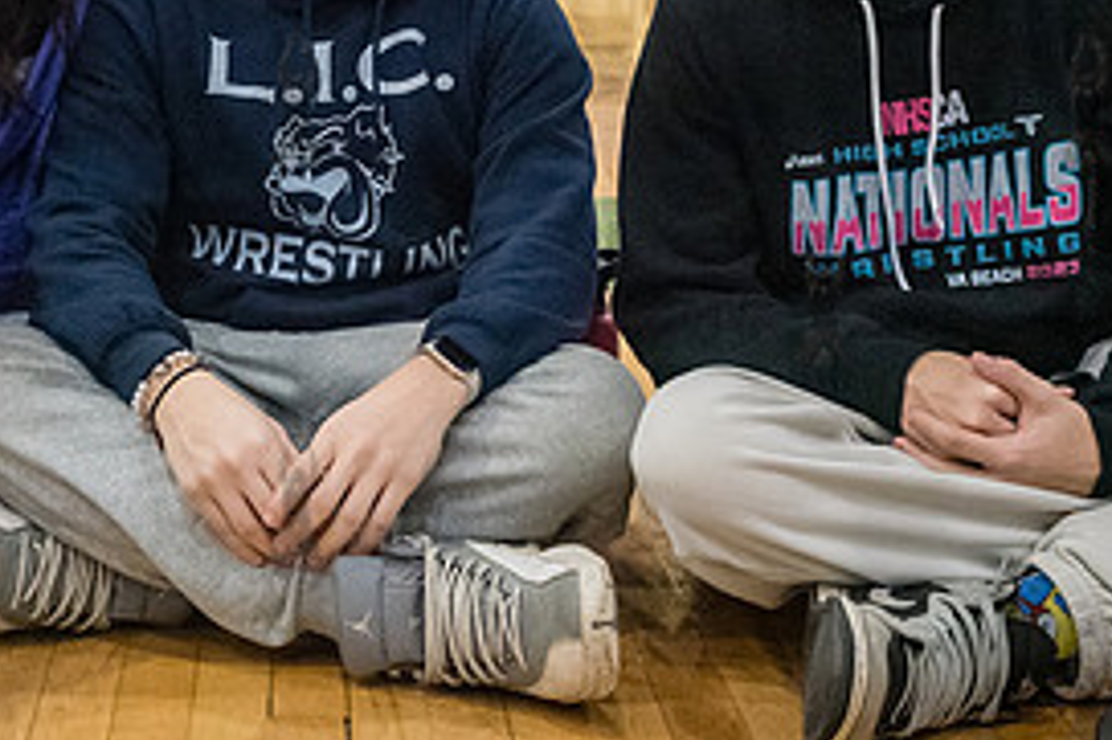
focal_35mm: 80
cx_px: 295
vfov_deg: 16.8
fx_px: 2470
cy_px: 50
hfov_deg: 25.1
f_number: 4
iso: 8000
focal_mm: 35
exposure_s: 1/400
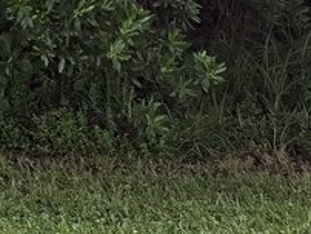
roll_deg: +1.9
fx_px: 1709
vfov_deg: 7.3
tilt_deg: +0.5
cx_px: -459
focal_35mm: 190
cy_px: -323
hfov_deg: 9.2
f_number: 1.78
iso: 200
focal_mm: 6.76
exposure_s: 1/143
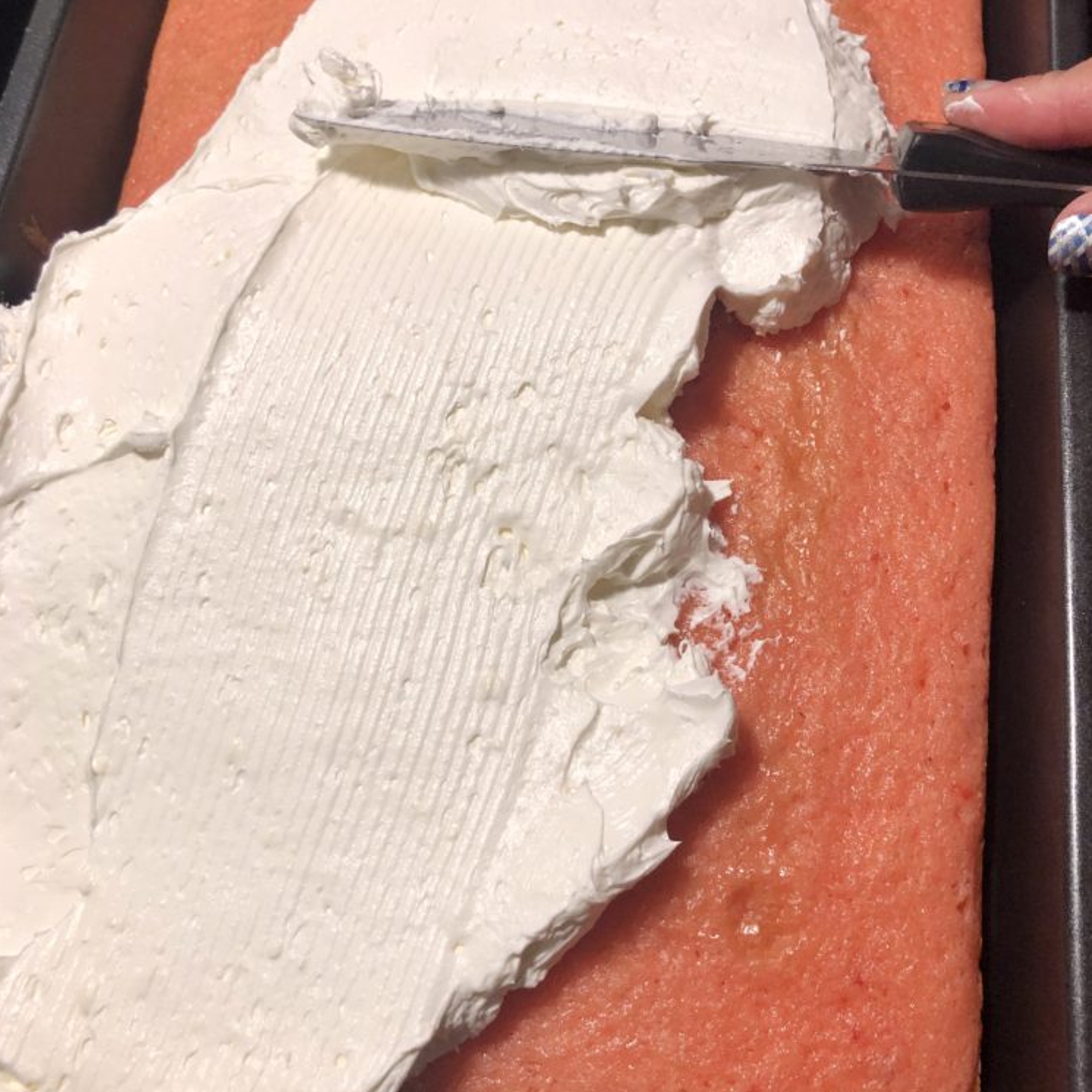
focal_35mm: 34
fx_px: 1213
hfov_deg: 48.4
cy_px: 492
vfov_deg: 48.4
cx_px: 534
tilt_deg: -66.2
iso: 32
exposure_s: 1/24
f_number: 1.8
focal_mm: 3.99
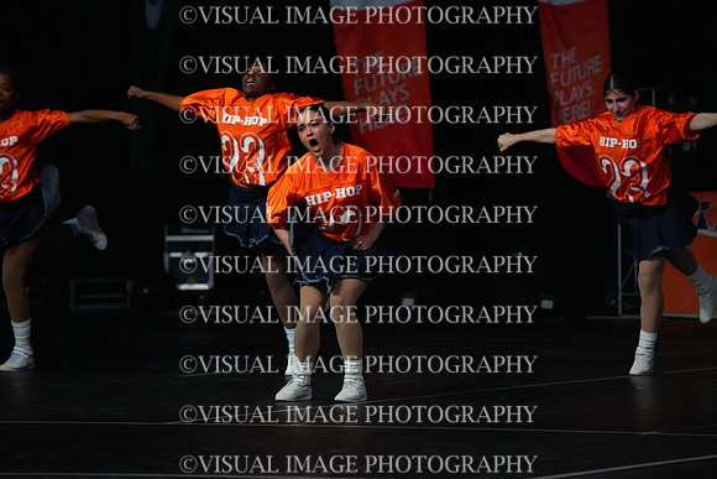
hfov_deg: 7.9
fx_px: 5179
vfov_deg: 5.3
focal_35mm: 260
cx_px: 358
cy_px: 240
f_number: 5.6
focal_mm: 260
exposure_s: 1/1000
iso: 12800
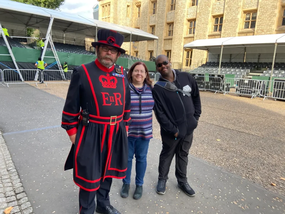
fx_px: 214
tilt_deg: -7.8
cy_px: 107
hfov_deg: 67.3
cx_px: 142
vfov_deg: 53.1
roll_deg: -5.5
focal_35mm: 26
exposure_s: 1/161
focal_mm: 4.25
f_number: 1.8
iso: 32
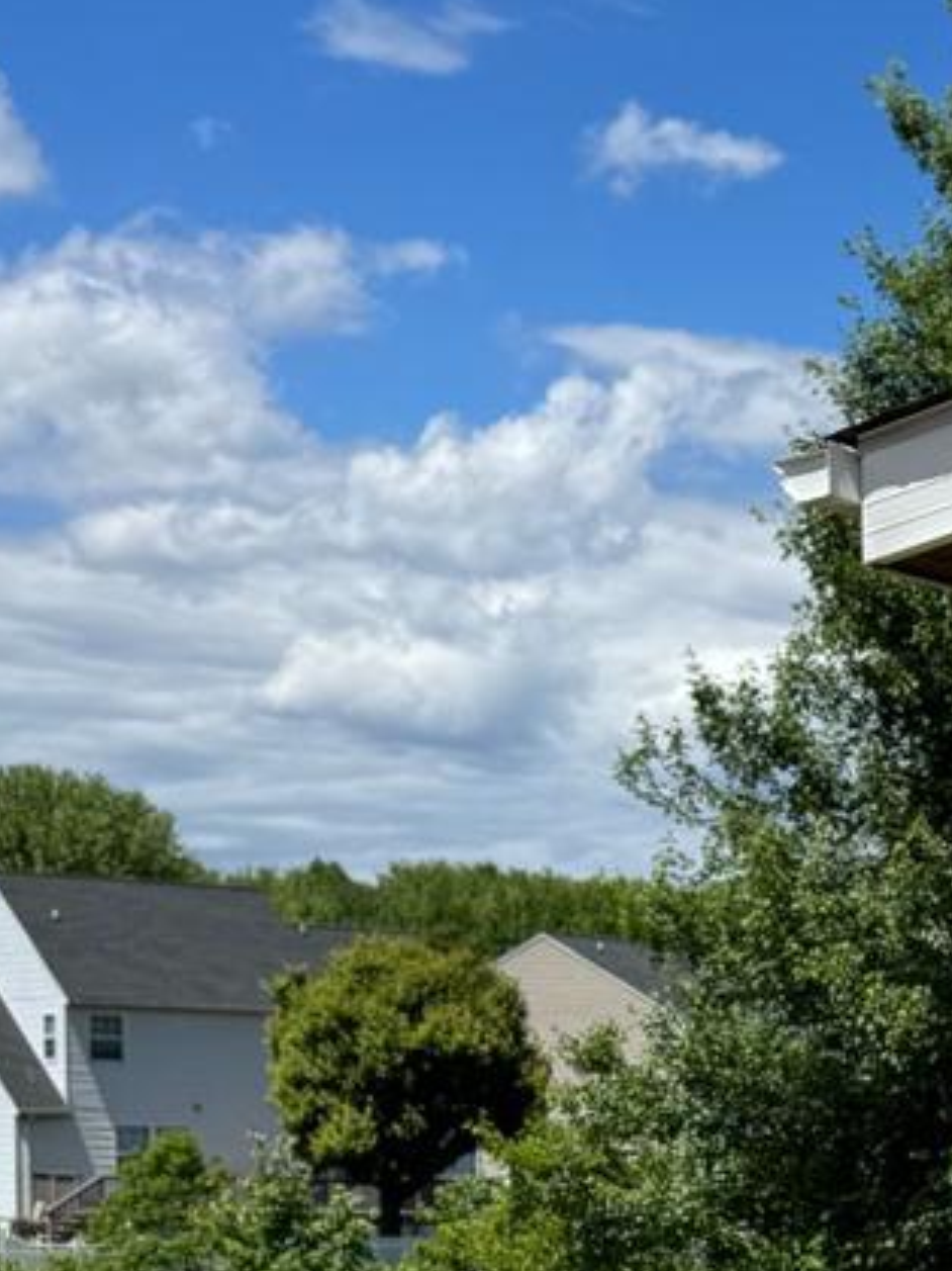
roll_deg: -1.4
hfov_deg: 15.2
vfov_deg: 21.2
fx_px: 3229
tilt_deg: -5.8
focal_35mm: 88
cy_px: 1395
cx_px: 1516
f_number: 1.78
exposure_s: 1/6410
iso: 80
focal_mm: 6.76
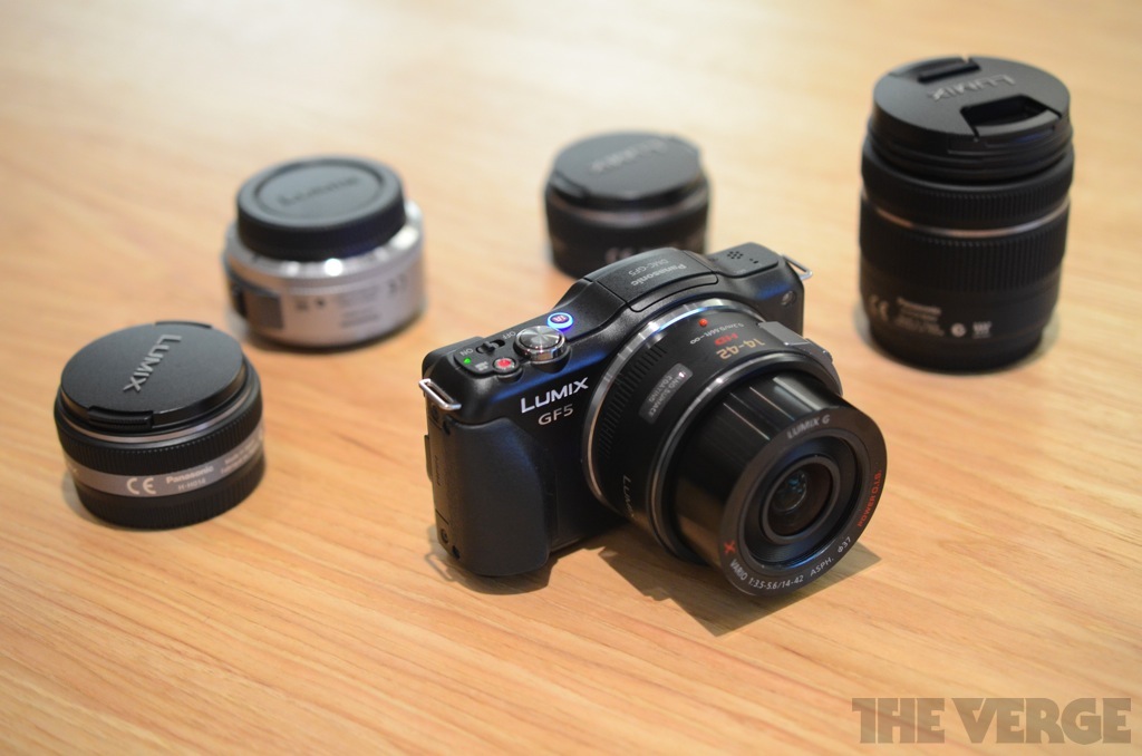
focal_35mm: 60
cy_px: 378
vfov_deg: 22.5
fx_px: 1899
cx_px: 571
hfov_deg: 33.5
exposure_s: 1/50
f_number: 3
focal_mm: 40
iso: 1400
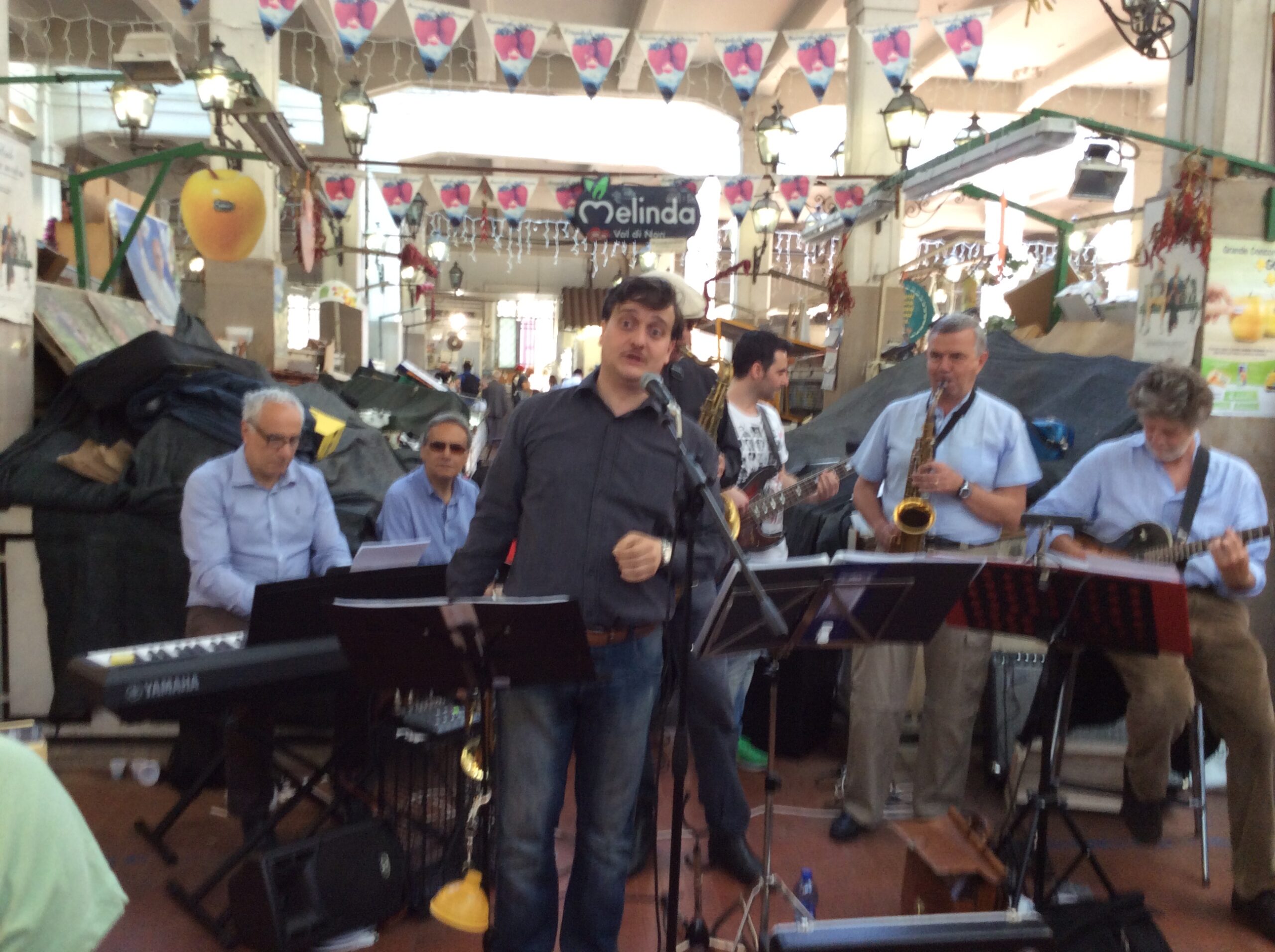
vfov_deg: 42.8
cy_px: 476
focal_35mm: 33
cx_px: 638
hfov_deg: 55.4
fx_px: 1214
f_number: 2.4
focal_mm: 3.3
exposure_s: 1/24
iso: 64
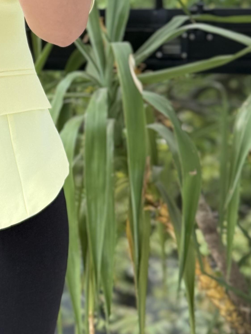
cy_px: -14
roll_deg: +0.3
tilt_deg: -19.6
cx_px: -41
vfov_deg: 15.0
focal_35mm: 129
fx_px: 1247
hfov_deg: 11.3
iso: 80
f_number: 1.78
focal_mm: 6.76
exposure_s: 1/566
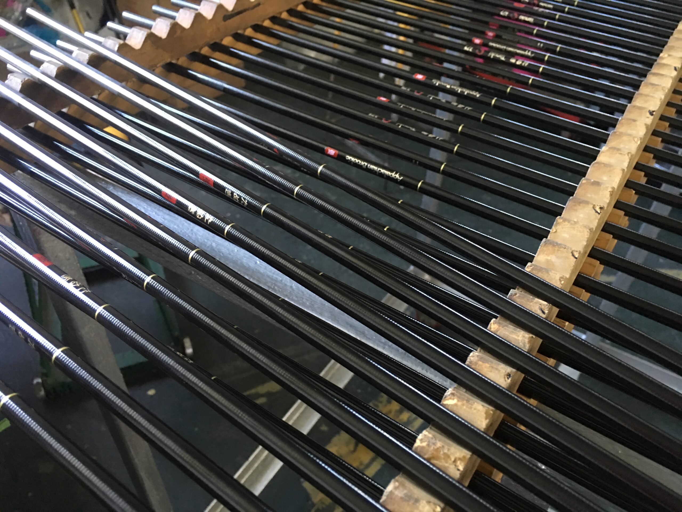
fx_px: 571
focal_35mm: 29
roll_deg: -3.0
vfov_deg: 48.2
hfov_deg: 61.7
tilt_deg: -41.8
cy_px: 256
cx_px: 341
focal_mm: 4.15
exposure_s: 1/10
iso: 100
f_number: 2.2
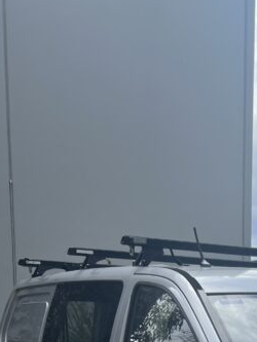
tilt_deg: -9.6
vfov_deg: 21.6
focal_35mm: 80
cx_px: 360
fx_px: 791
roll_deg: -2.3
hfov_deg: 17.0
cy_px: 467
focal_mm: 5.7
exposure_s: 1/2299
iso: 50
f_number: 1.5
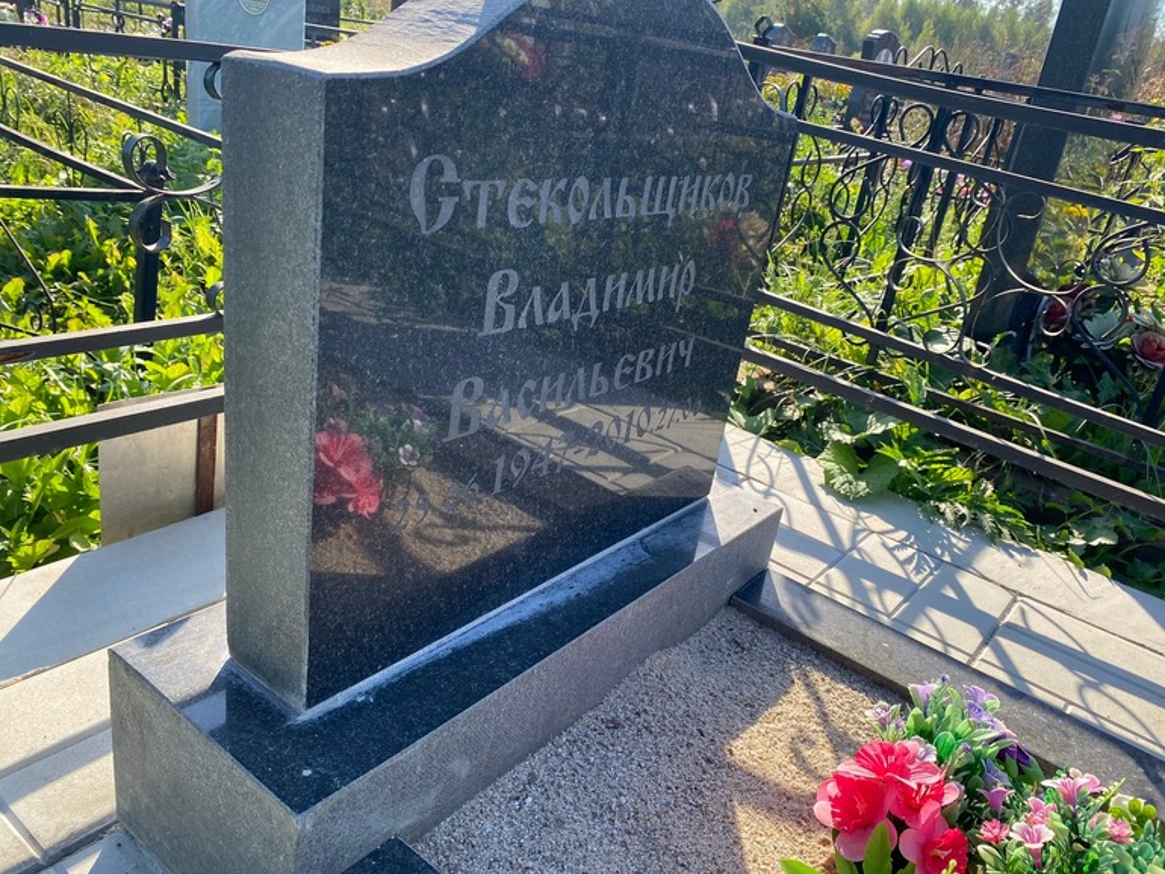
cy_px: 440
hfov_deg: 65.3
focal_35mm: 27
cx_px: 590
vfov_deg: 51.4
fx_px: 909
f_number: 1.8
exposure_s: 1/698
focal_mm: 4.25
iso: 32
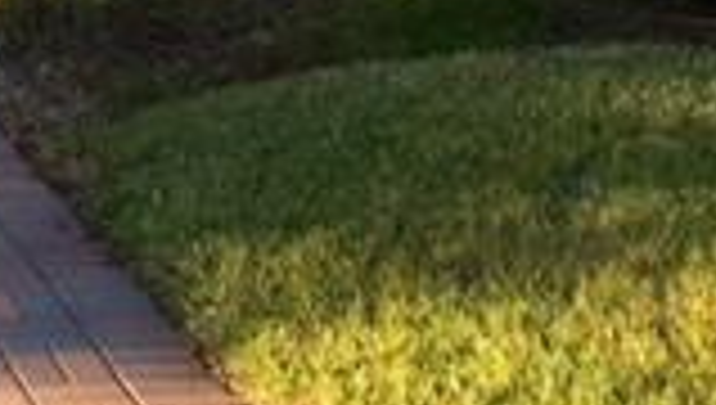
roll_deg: -0.9
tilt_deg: +1.5
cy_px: -423
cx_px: -68
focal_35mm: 127
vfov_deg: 9.0
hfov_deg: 16.4
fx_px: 2415
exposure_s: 1/581
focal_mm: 4.15
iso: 32
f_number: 2.2
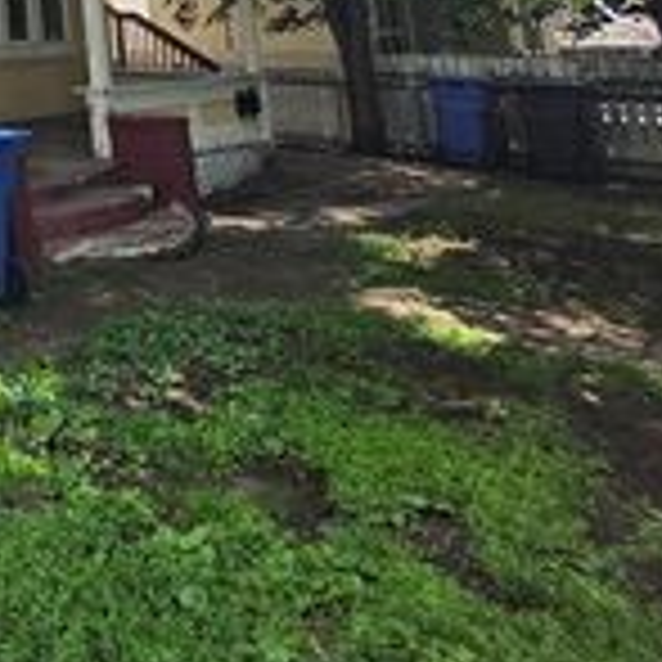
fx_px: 844
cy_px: -124
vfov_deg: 34.6
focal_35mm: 39
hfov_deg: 30.8
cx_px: -248
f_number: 1.9
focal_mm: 2.2
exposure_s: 1/1668
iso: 32
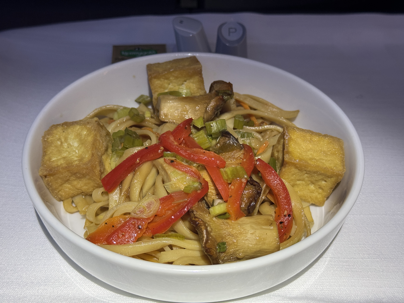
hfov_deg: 39.7
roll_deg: +1.4
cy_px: 152
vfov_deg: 30.3
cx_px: 202
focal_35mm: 48
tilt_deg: -38.9
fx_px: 560
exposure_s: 1/42
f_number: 1.78
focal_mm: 6.76
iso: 160
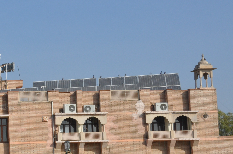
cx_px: -35
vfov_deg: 14.5
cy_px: 132
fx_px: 601
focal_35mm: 93
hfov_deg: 20.7
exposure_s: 1/250
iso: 400
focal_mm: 26
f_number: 16
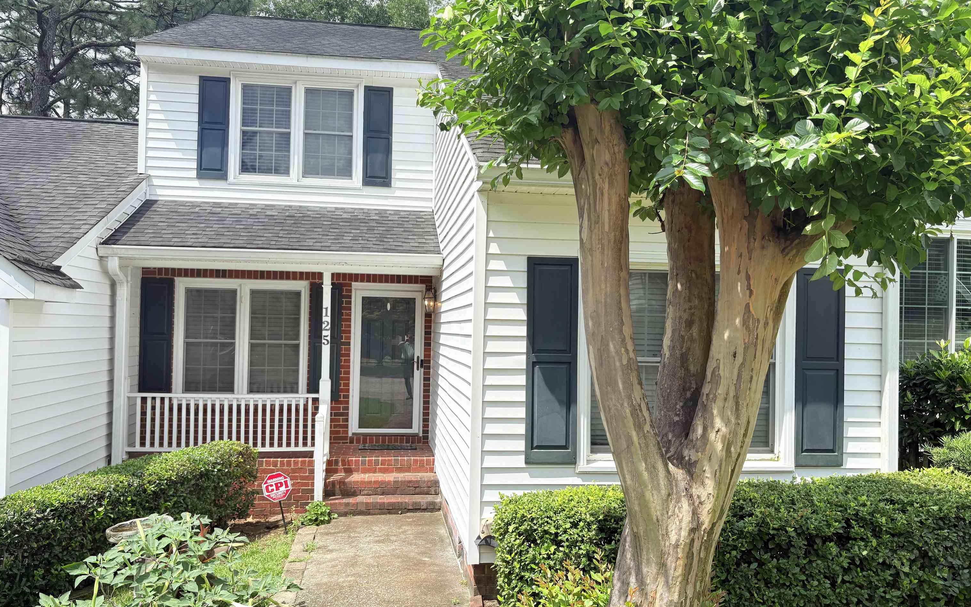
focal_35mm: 28
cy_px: 314
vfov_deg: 44.5
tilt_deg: +2.0
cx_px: 482
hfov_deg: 66.5
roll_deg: -1.7
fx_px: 741
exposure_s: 1/2451
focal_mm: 5.96
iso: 50
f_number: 1.6
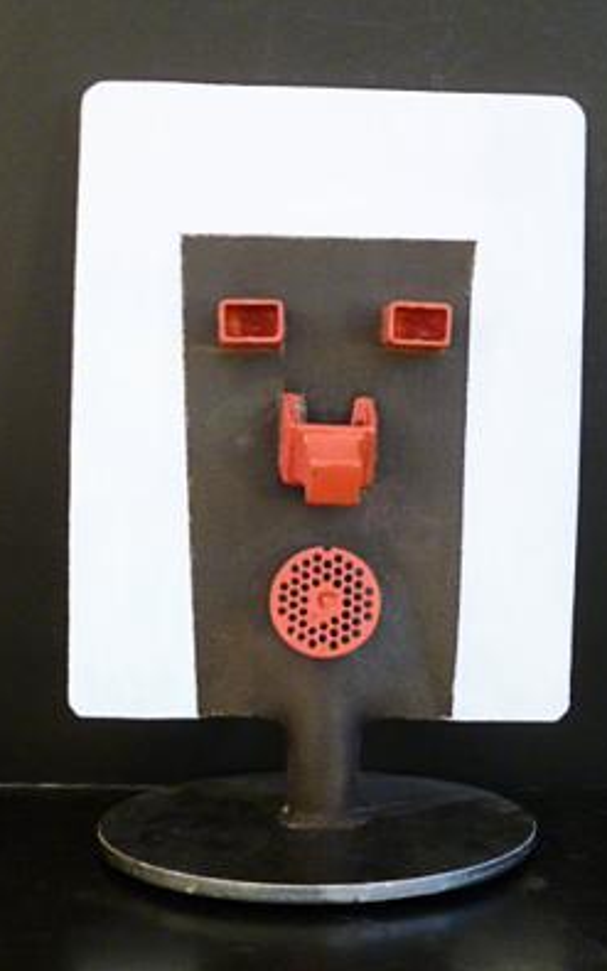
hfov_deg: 29.2
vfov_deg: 45.3
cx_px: 342
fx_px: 1164
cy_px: 487
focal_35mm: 44
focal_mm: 7.4
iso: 400
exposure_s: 1/4
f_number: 3.8
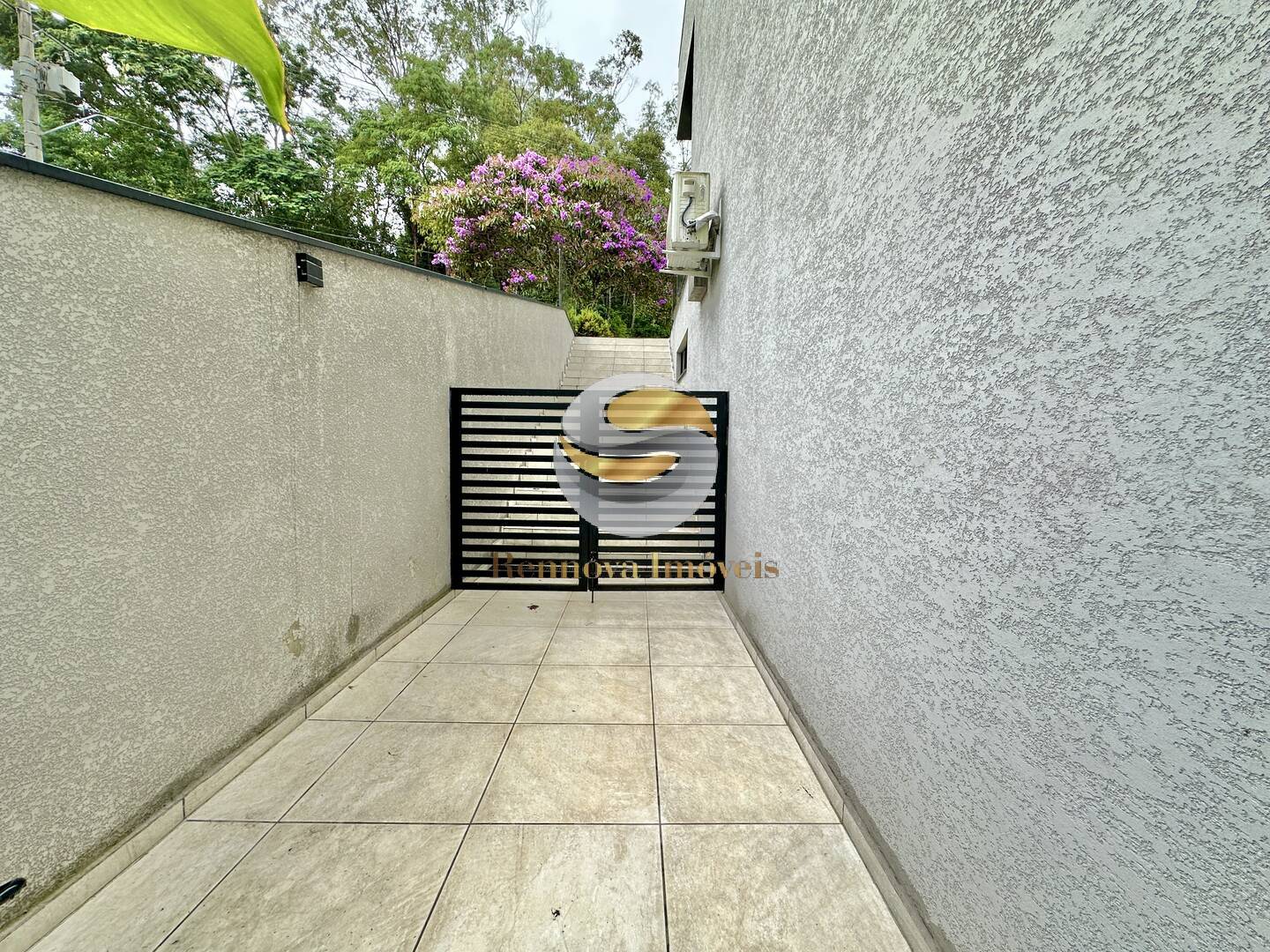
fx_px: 514
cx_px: 635
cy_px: 476
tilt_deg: -3.4
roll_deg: -1.2
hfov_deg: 102.1
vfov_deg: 85.7
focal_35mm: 14
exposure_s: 1/306
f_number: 2.2
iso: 40
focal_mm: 2.22
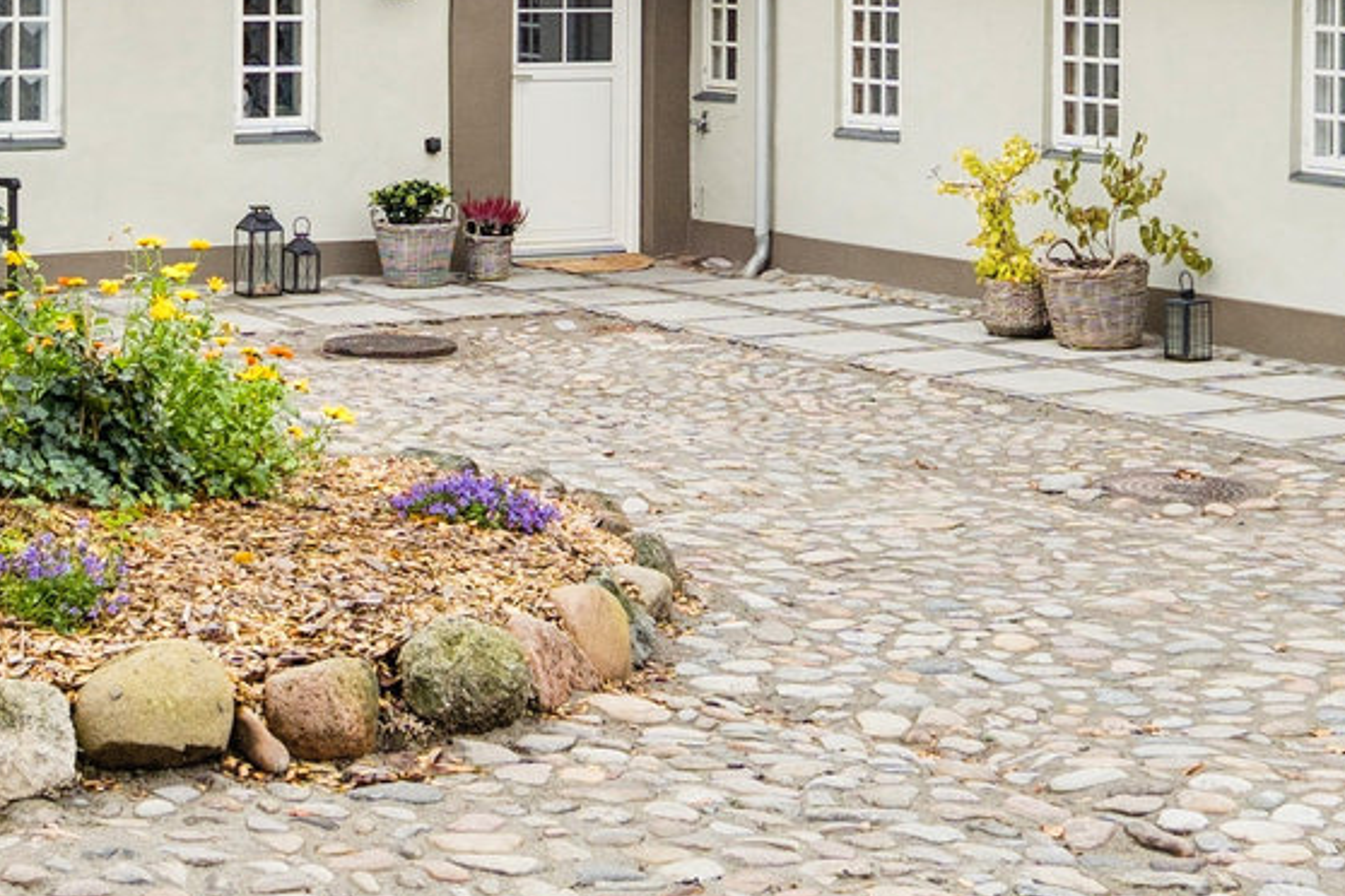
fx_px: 3213
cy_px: -89
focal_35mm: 86
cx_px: 658
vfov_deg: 15.5
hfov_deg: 23.6
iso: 400
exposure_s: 1/160
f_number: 4
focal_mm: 16
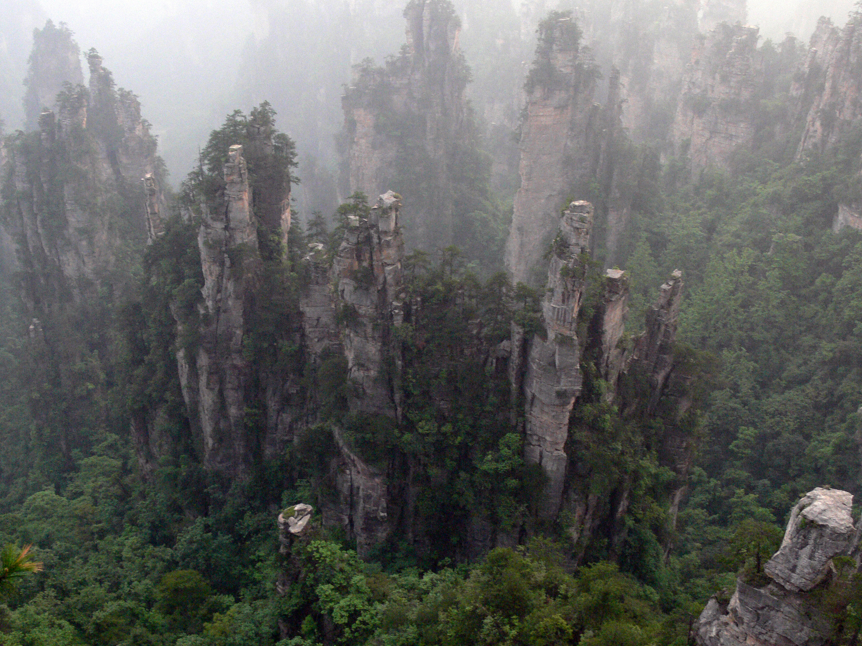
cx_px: 408
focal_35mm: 40
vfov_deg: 35.9
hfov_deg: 46.8
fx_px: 996
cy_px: 344
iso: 200
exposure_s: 1/60
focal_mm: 7.4
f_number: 5
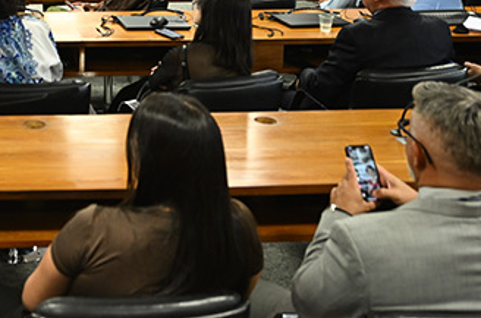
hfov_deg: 28.7
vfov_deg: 20.1
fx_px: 840
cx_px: -59
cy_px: -69
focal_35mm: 63
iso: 1600
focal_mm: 24
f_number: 3.2
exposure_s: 1/125
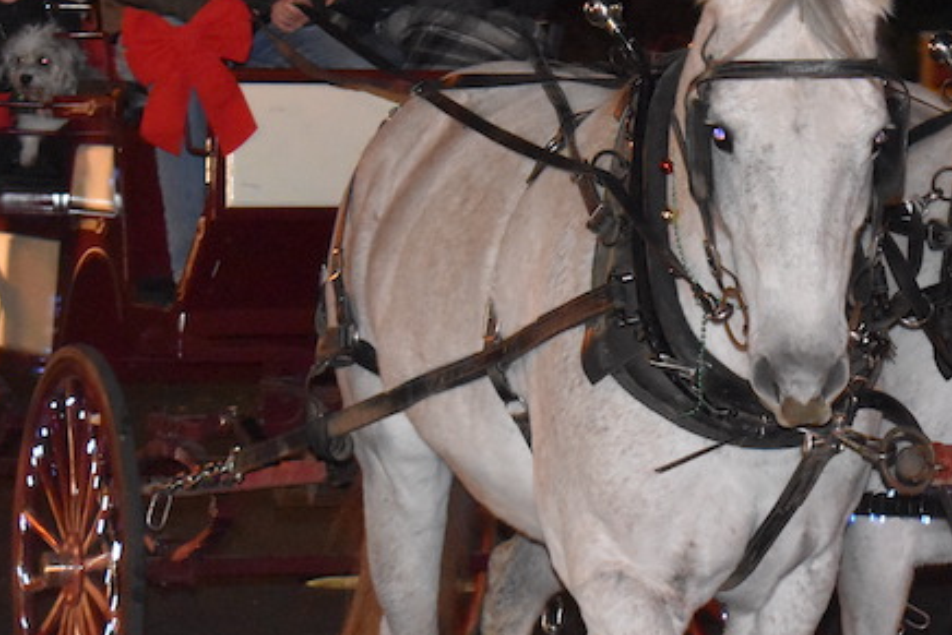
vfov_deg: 7.7
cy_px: 313
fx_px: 4735
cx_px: 716
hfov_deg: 11.5
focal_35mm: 179
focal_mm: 52
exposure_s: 1/60
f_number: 5.6
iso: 6400
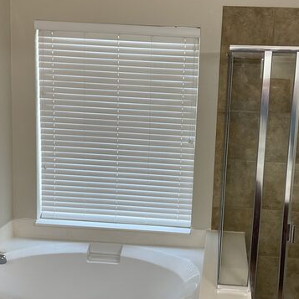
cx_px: 193
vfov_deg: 36.8
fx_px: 450
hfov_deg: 36.5
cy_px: 143
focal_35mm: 46
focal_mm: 3
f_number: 1.8
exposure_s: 1/120
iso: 64
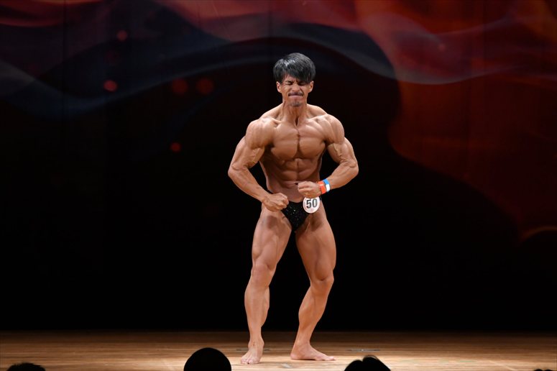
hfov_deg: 7.6
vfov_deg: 5.1
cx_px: 278
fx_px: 4176
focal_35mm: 270
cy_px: 186
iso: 3200
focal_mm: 180
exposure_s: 1/400
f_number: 5.6
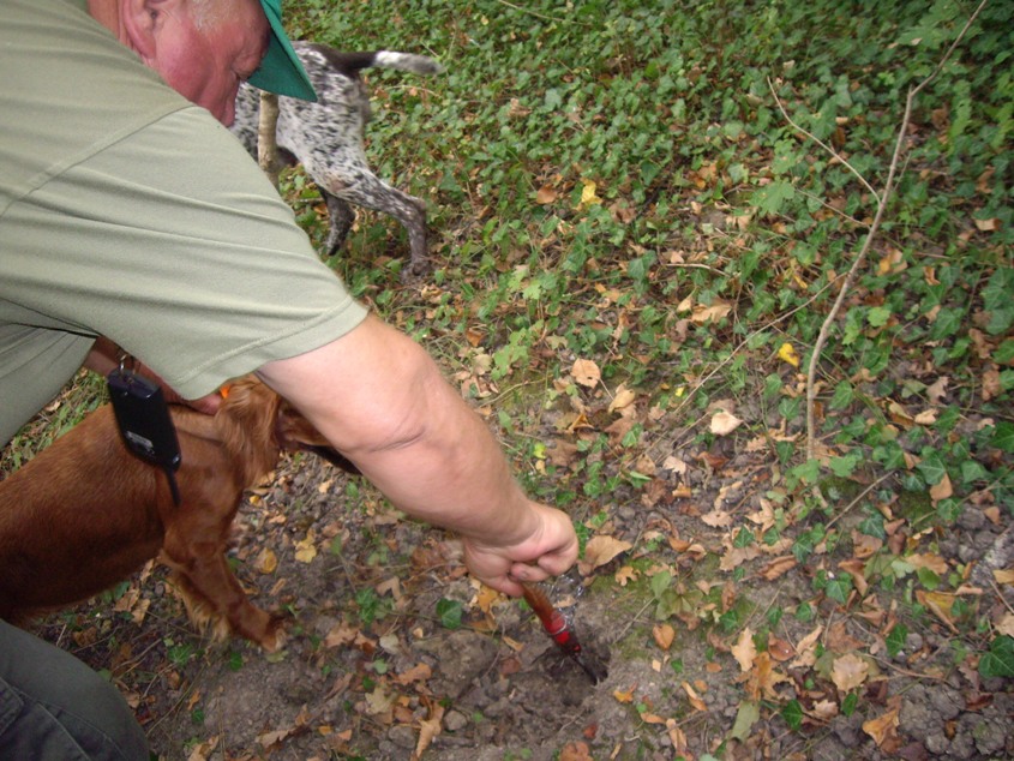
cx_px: 507
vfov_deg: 37.7
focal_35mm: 38
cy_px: 380
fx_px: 1113
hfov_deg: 49.0
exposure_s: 1/40
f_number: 2.7
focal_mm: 6.2
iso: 200
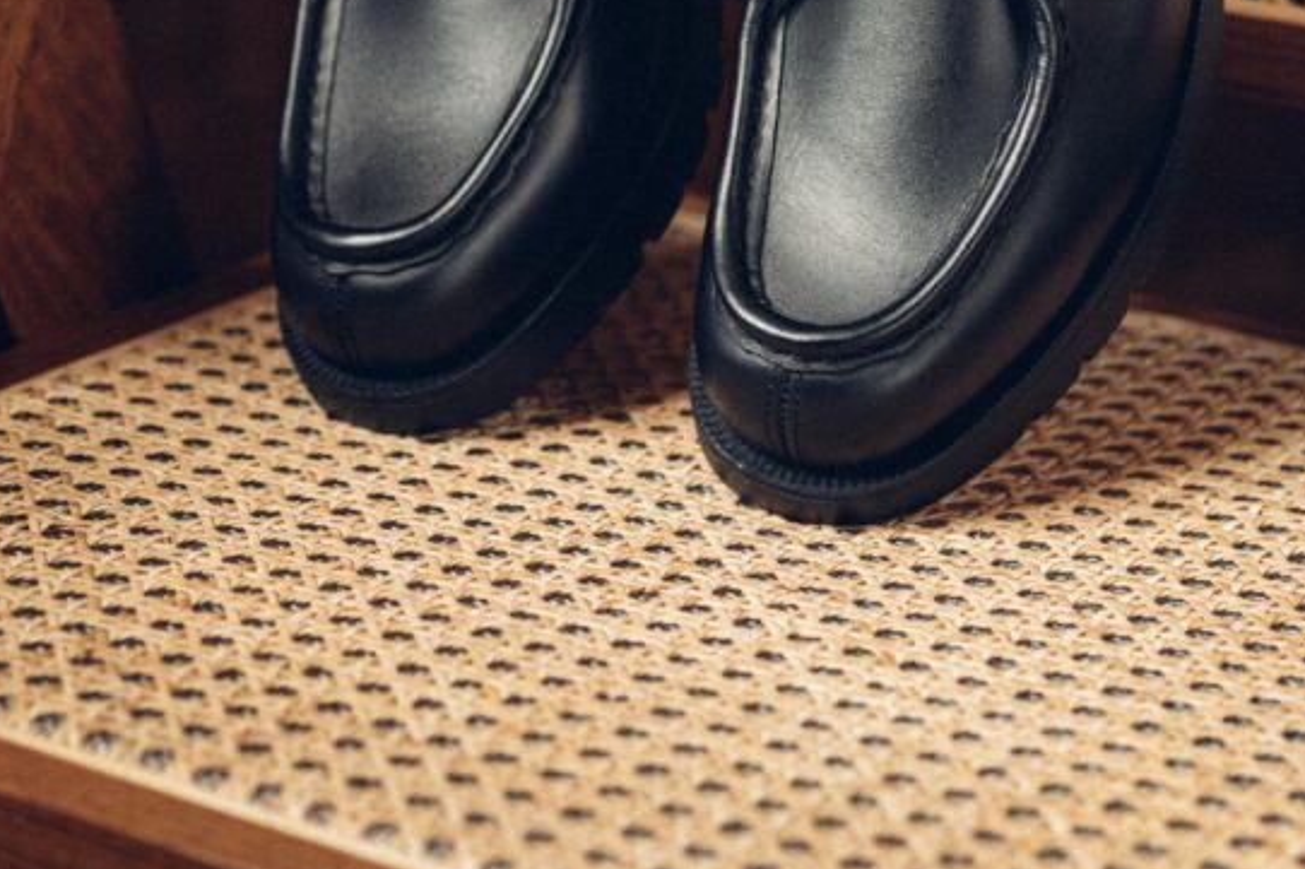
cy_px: -146
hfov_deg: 17.3
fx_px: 4276
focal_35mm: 118
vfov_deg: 11.4
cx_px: 395
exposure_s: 1/400
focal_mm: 50
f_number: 2.8
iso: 640
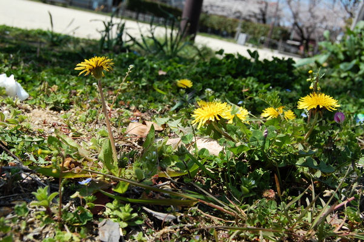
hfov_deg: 46.4
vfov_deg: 31.8
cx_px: 182
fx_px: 424
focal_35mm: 42
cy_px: 121
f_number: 9
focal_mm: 28
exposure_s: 1/320
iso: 200
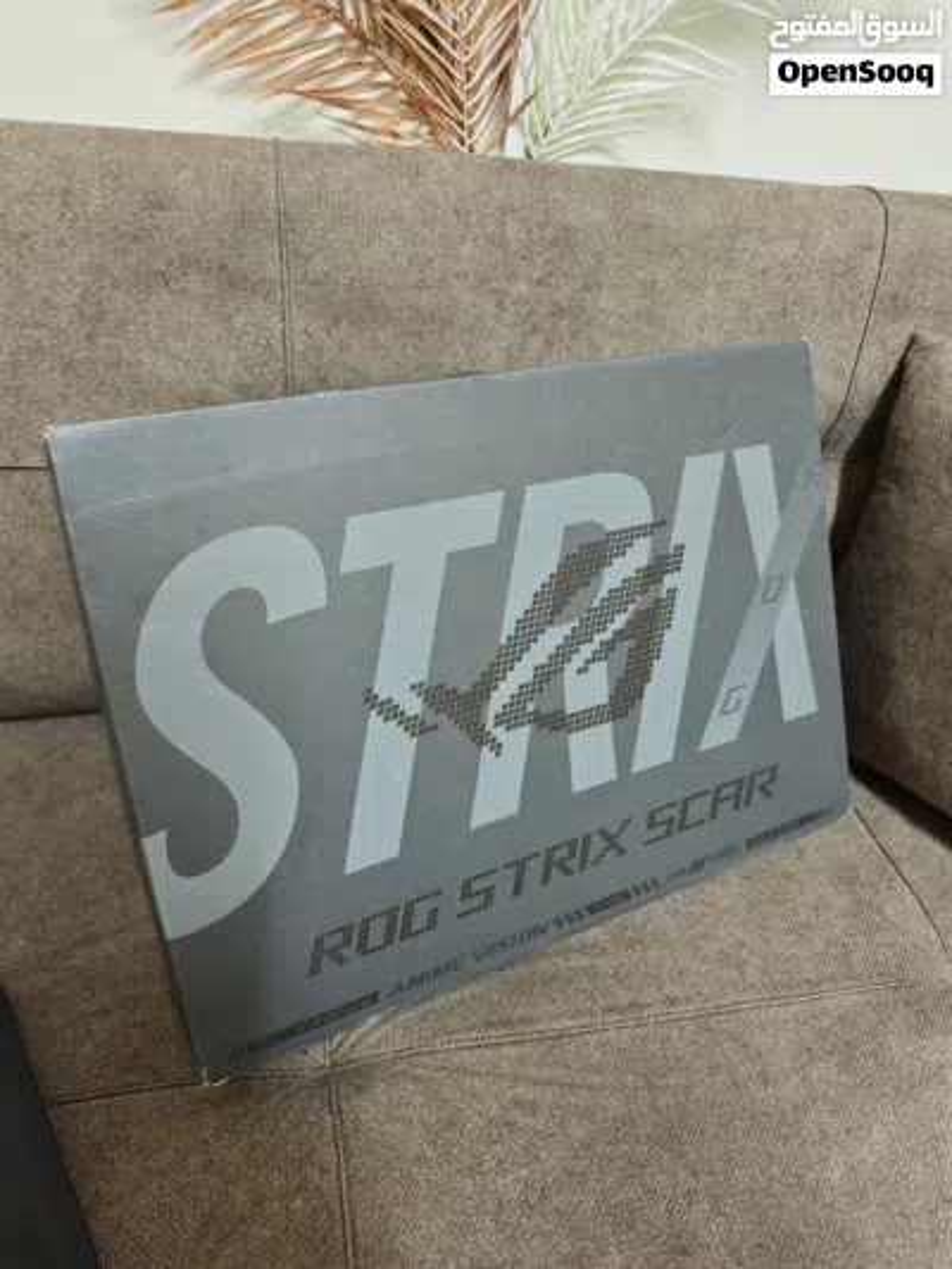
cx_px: 476
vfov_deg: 73.9
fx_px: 843
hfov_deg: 58.9
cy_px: 634
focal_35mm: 23
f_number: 1.67
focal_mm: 8.71
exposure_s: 1/50
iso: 160
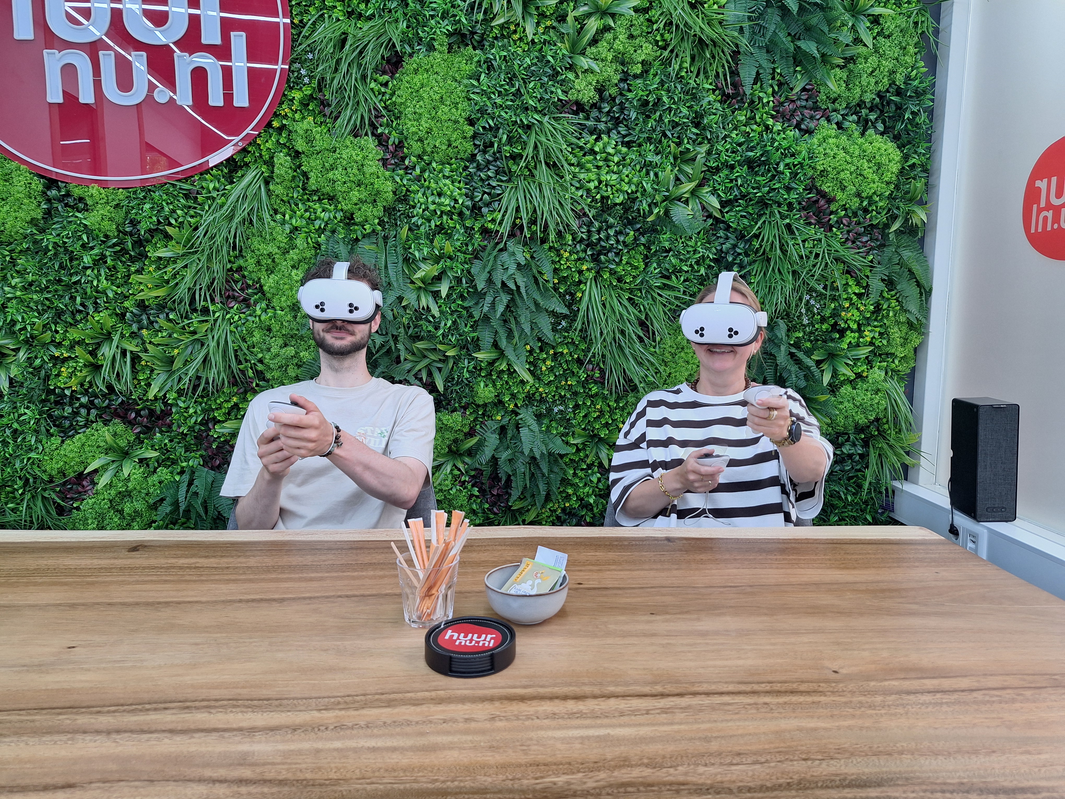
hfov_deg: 73.9
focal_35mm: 23
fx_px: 708
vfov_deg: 58.9
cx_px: 532
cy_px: 400
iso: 125
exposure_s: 1/50
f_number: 1.8
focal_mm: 5.54
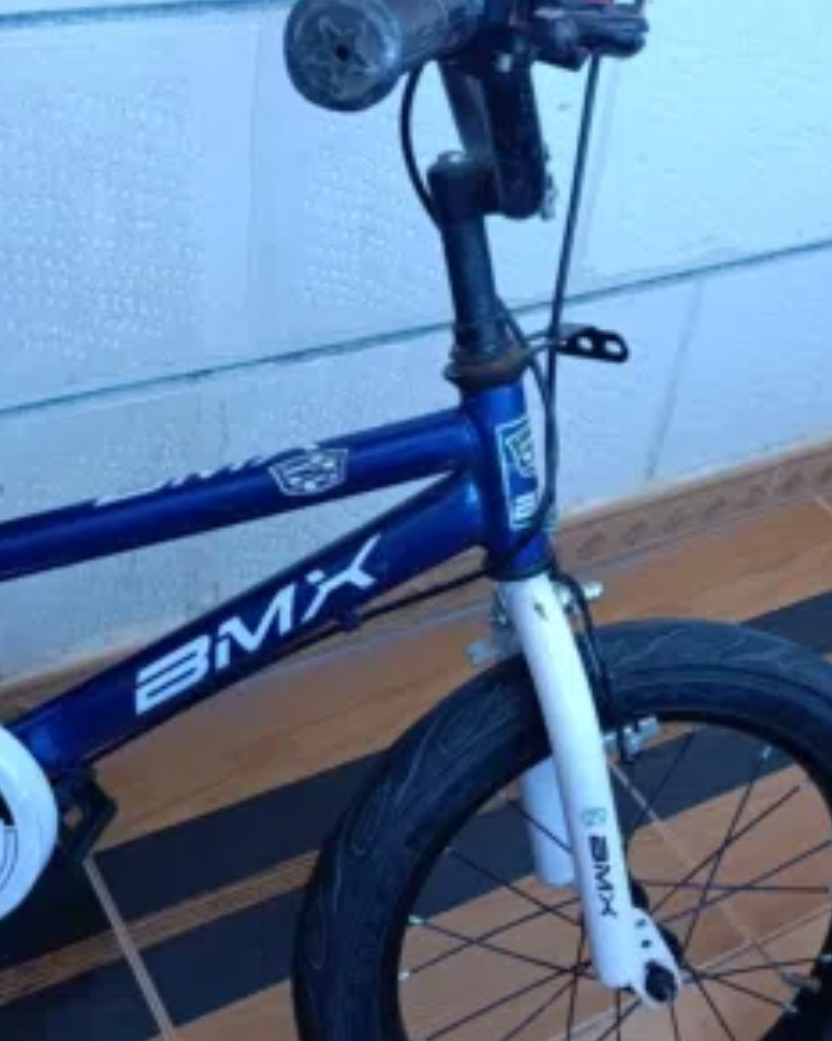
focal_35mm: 47
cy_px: 549
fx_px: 1447
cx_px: 498
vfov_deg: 39.5
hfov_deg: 32.0
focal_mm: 6.14
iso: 200
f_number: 1.6
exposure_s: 1/100
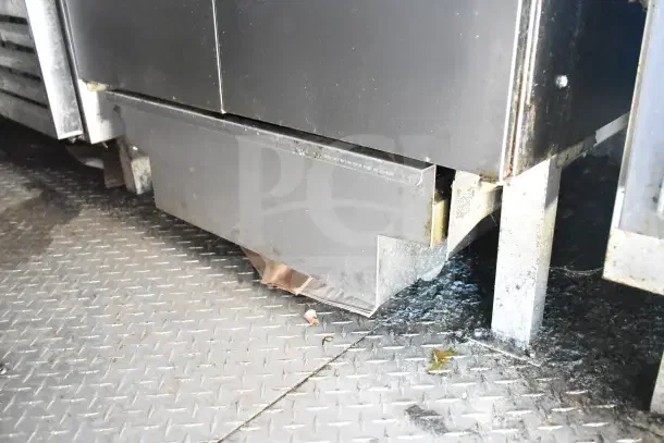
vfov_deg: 41.7
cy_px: 222
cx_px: 332
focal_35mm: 32
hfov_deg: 59.5
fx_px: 581
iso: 14400
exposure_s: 1/30
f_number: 3.8
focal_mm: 21
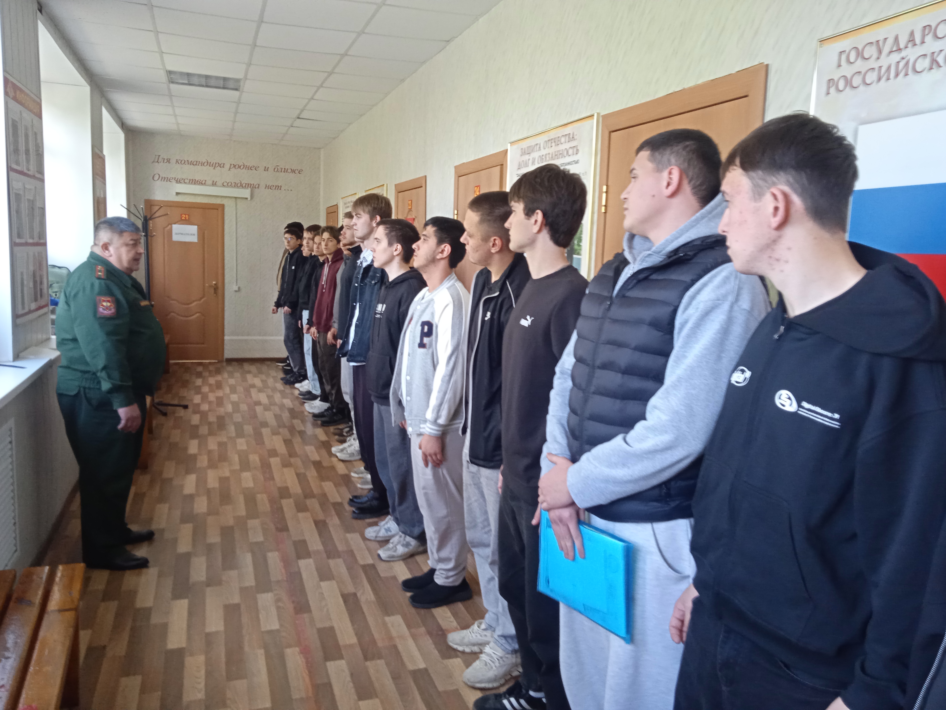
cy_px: 355
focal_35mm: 28
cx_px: 473
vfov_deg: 49.7
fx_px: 765
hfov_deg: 63.4
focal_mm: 3.43
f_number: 2.2
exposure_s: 1/25
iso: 374
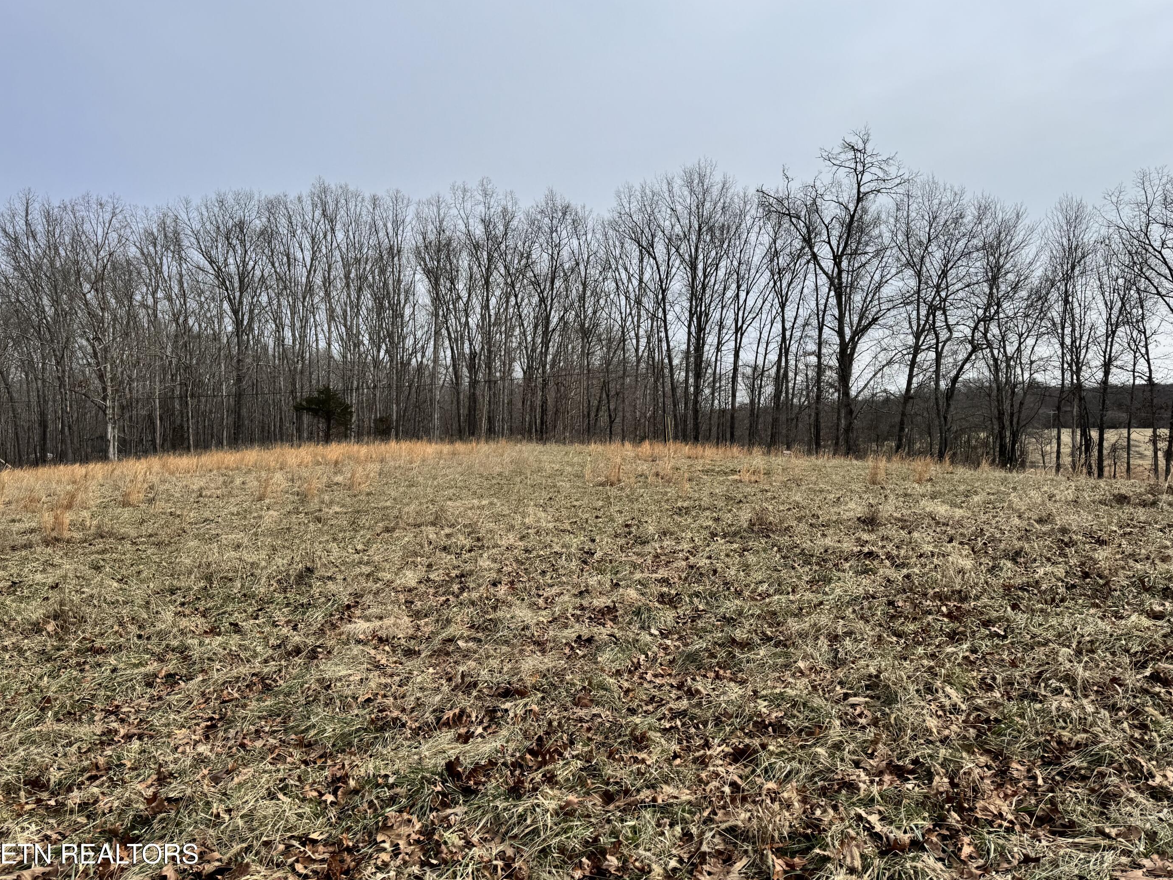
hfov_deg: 67.2
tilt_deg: -0.2
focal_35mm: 26
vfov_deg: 53.0
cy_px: 421
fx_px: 881
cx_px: 632
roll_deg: -0.2
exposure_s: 1/5348
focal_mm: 6.76
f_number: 1.78
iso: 80
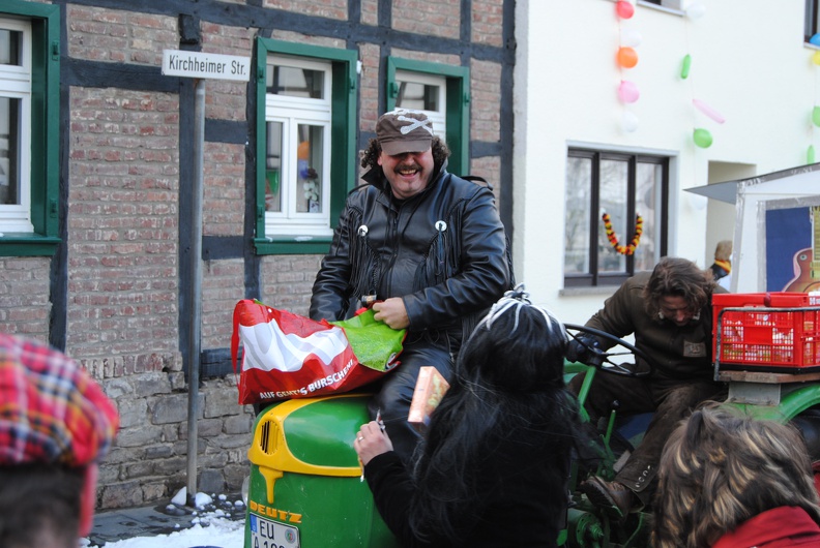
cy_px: 274
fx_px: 1437
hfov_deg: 31.9
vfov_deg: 21.6
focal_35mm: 63
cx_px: 410
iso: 200
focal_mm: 42
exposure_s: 1/80
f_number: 5
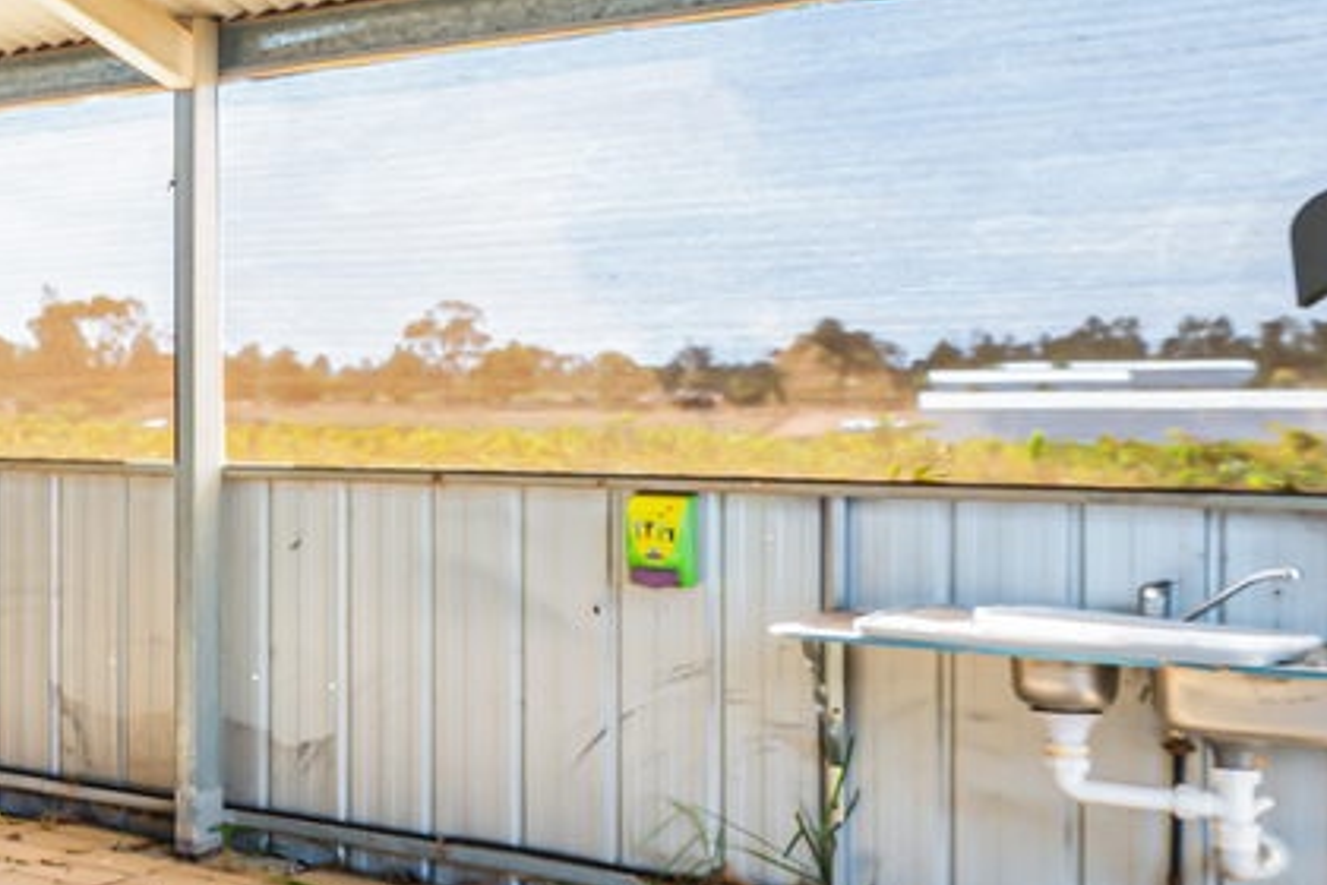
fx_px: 1843
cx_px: -698
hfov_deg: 26.9
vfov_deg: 27.0
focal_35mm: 50
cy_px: 414
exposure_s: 1/8
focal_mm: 14
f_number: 8
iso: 100
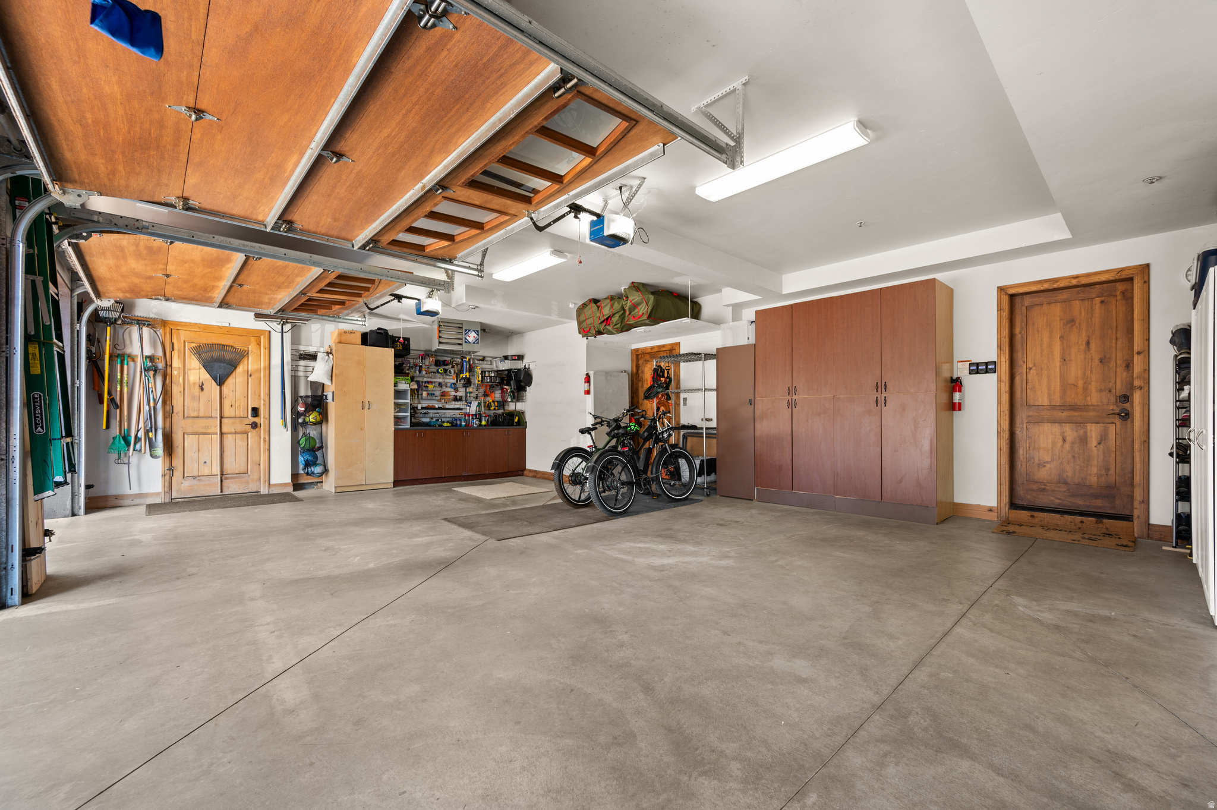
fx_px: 490
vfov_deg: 79.2
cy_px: 405
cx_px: 608
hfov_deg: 102.3
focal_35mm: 14
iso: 400
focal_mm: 14.5
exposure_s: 1/8
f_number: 7.1
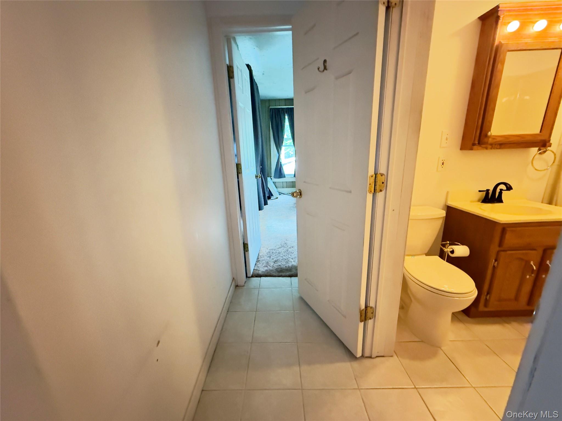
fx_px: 227
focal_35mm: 14
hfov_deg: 102.1
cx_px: 281
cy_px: 210
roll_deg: +2.7
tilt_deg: -15.4
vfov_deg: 85.7
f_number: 2.2
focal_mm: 2.22
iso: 2000
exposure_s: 1/30
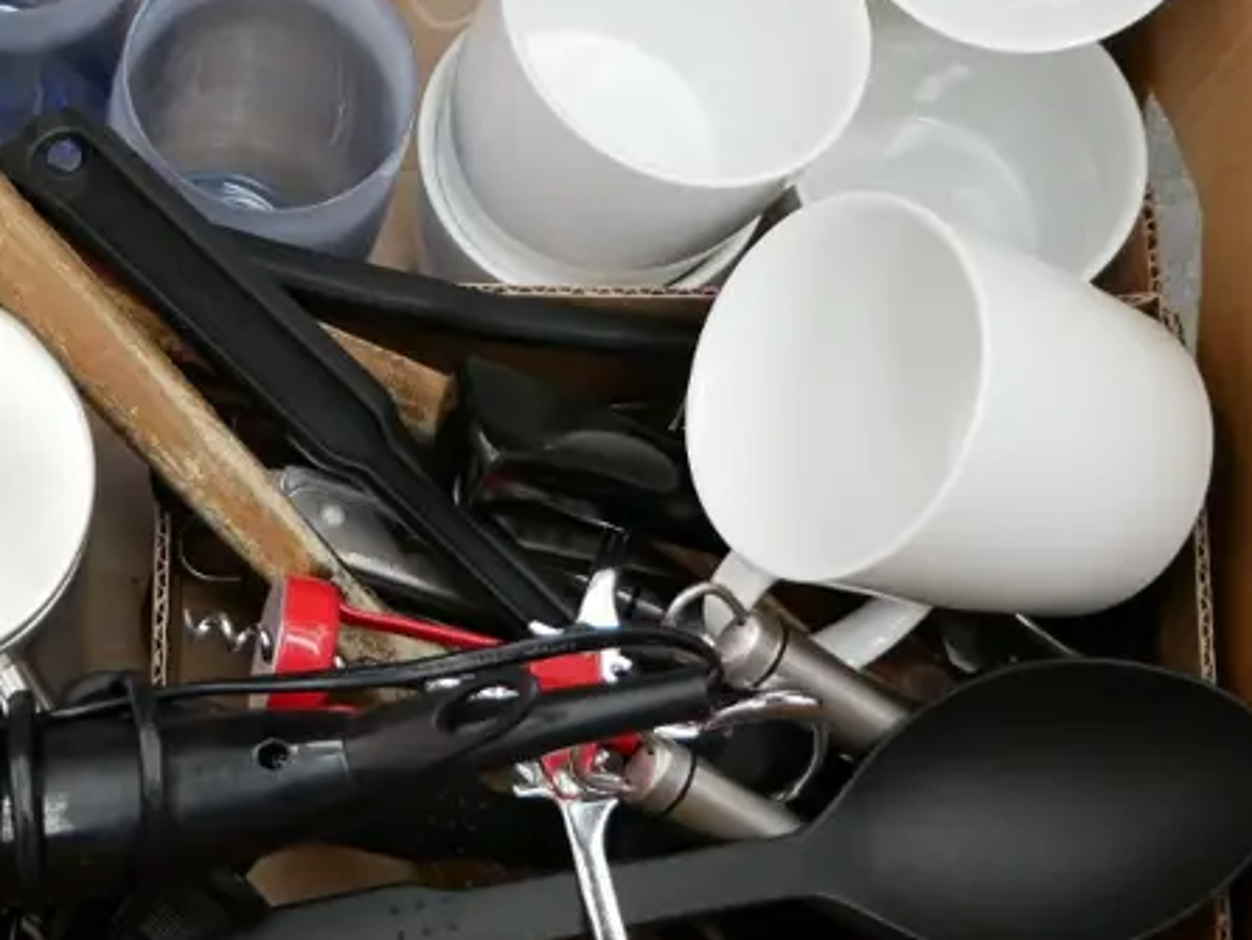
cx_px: 115
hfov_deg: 19.1
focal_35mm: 101
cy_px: 70
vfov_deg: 14.5
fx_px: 3655
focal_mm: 22
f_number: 4.2
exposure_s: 1/60
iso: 1600
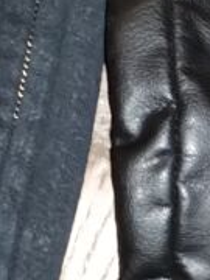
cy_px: 222
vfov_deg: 10.2
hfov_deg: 7.5
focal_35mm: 193
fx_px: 1561
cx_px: 353
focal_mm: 4.75
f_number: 1.8
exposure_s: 1/16.7
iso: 1687
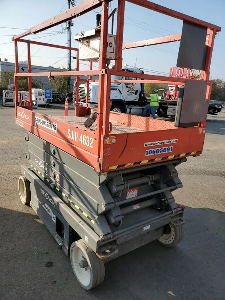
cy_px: 150
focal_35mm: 26
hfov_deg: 53.1
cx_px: 112
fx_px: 225
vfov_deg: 67.3
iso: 50
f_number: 2.4
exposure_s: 1/907
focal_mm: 4.3
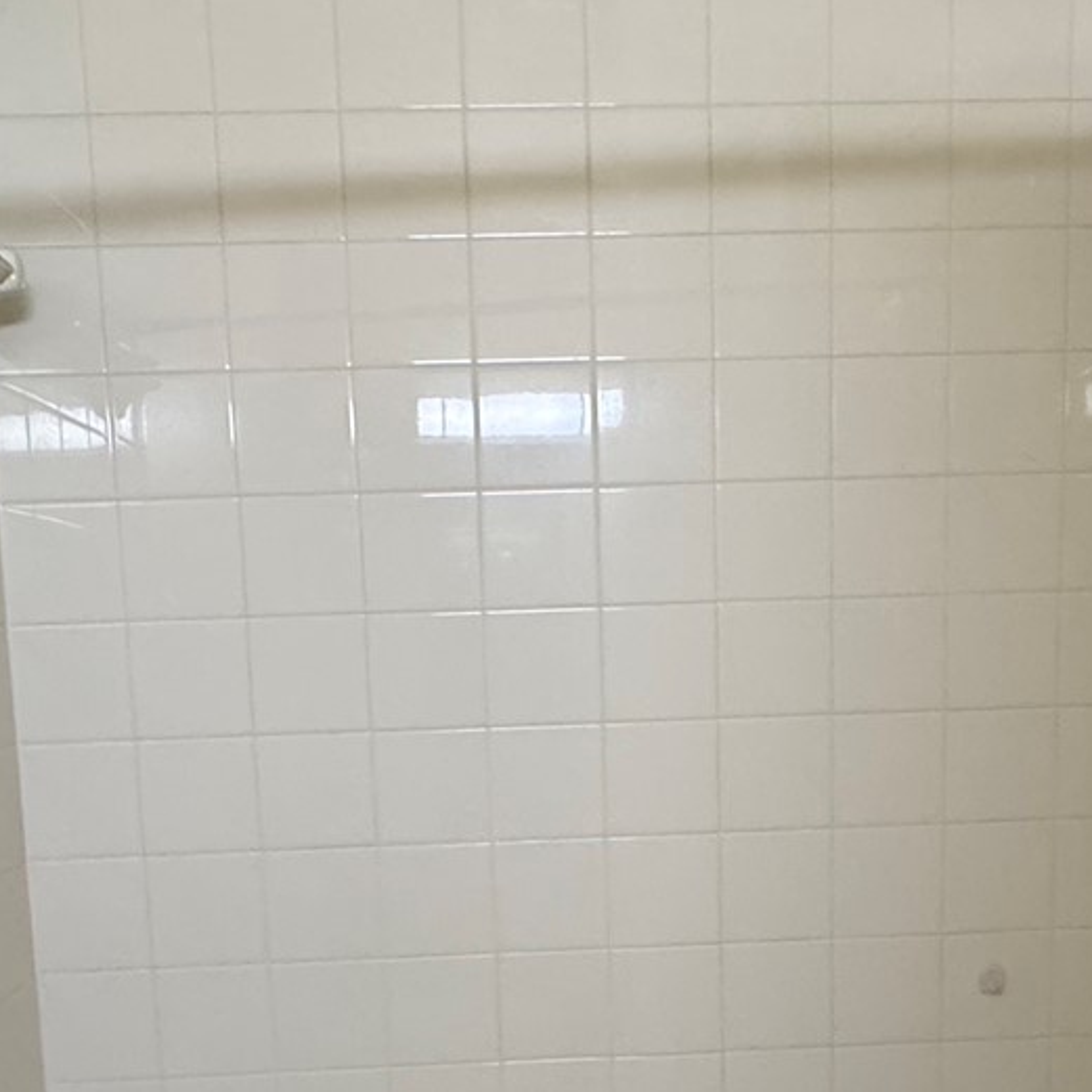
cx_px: 549
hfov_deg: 43.9
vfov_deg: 42.6
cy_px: 813
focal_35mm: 38
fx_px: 1356
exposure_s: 1/120
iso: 320
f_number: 2.2
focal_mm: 2.22
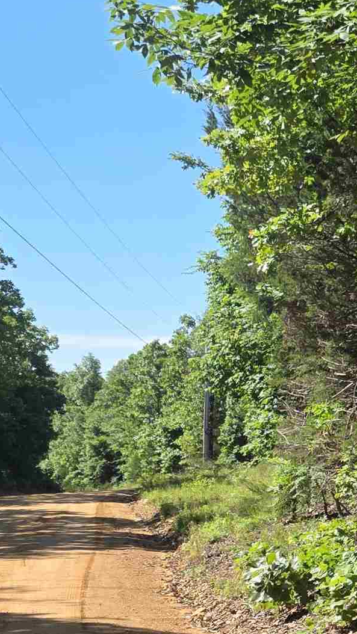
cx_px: 817
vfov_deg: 28.9
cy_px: 368
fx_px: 1228
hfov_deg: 13.1
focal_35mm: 73
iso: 80
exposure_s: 1/2378
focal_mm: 6.3
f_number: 1.7
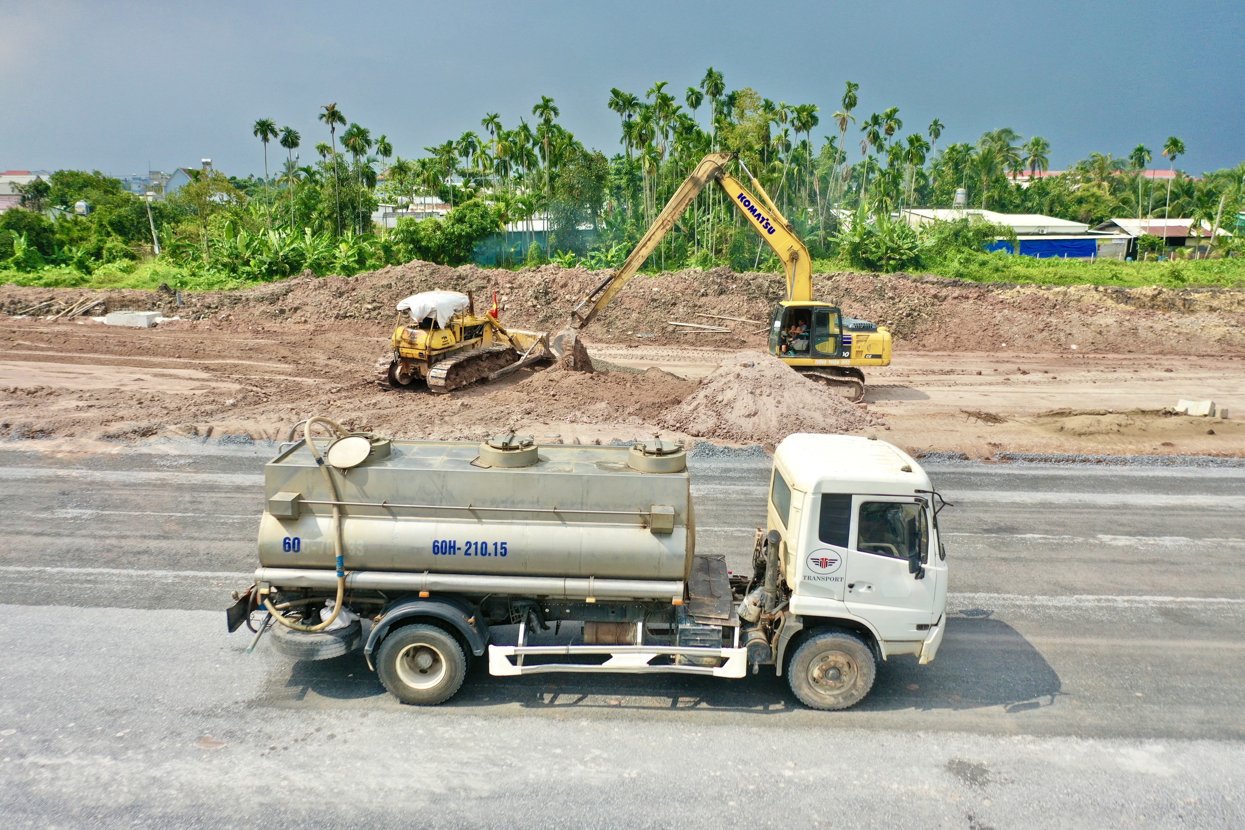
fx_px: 968
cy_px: 415
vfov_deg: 46.4
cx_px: 622
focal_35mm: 28
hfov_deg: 65.5
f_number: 2.8
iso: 100
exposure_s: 1/2000
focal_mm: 10.26
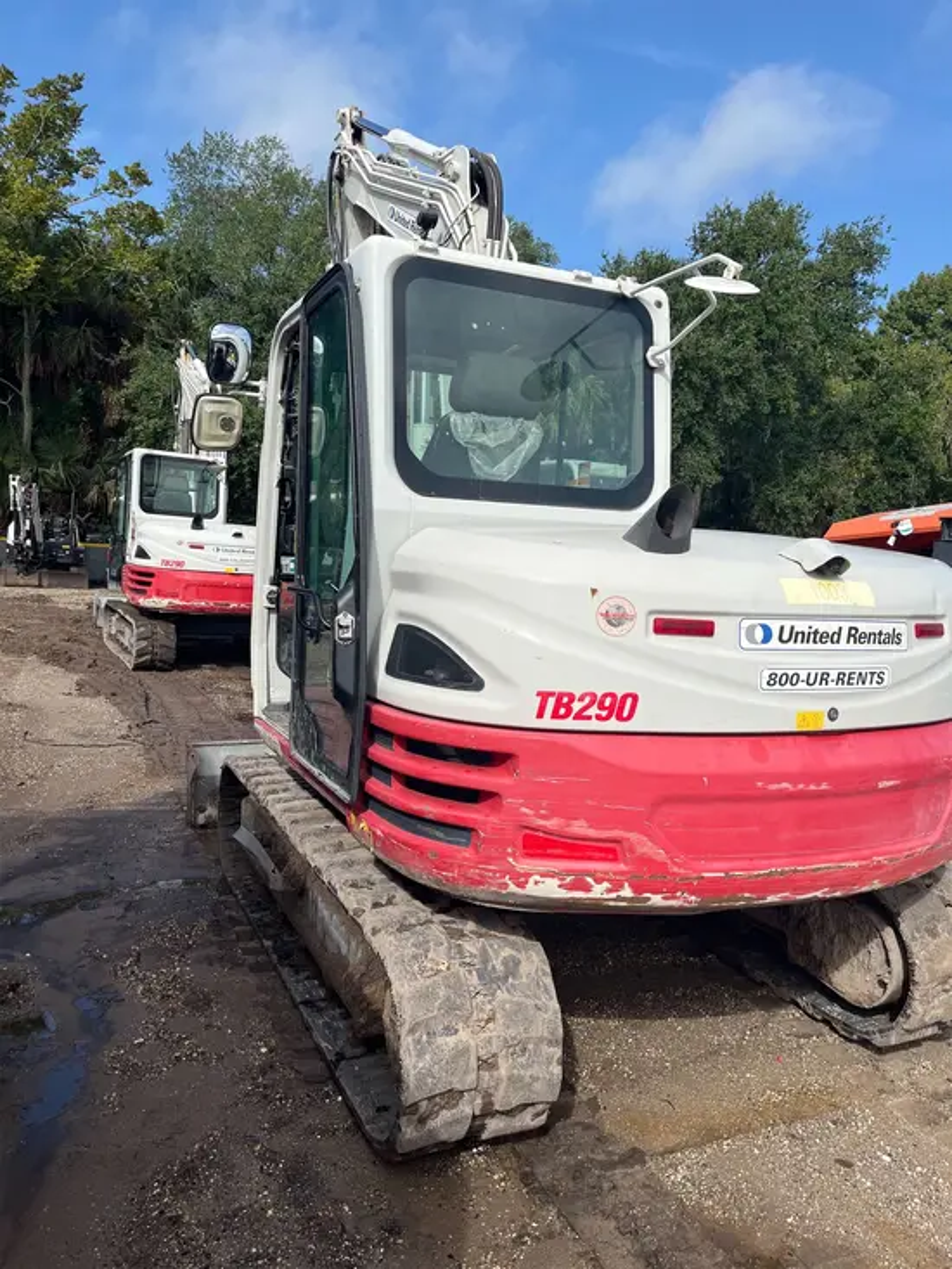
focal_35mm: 26
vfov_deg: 67.3
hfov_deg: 53.1
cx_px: 476
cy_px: 634
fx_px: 953
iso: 50
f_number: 1.6
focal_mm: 5.1
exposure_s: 1/3413
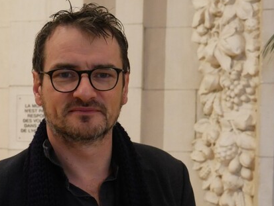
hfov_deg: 28.2
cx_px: 75
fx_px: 539
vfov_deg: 21.5
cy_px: 156
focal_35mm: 68
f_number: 4.7
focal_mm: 22
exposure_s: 1/60
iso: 3200
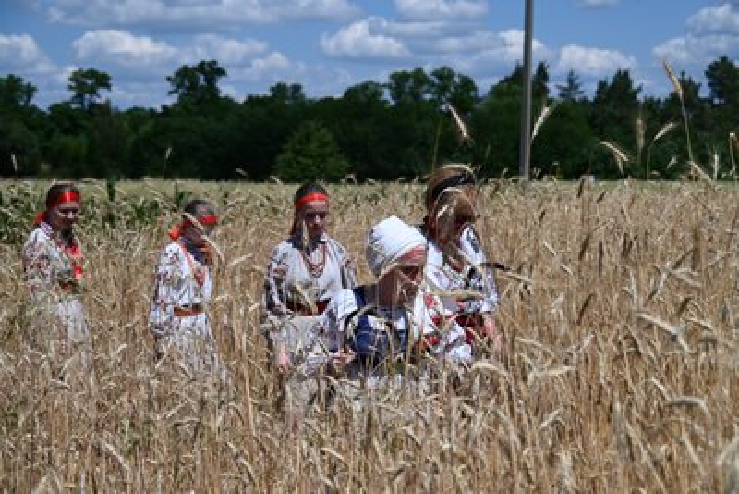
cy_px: 247
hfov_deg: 28.8
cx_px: 370
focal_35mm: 70
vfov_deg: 19.5
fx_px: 1437
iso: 100
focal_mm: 70
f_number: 7.1
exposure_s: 1/800
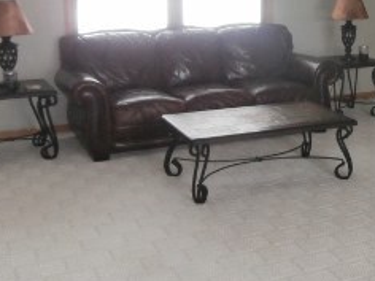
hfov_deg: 28.5
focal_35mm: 65
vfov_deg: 22.2
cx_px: 345
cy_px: 48
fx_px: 704
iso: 250
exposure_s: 1/30
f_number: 3
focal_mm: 4.2
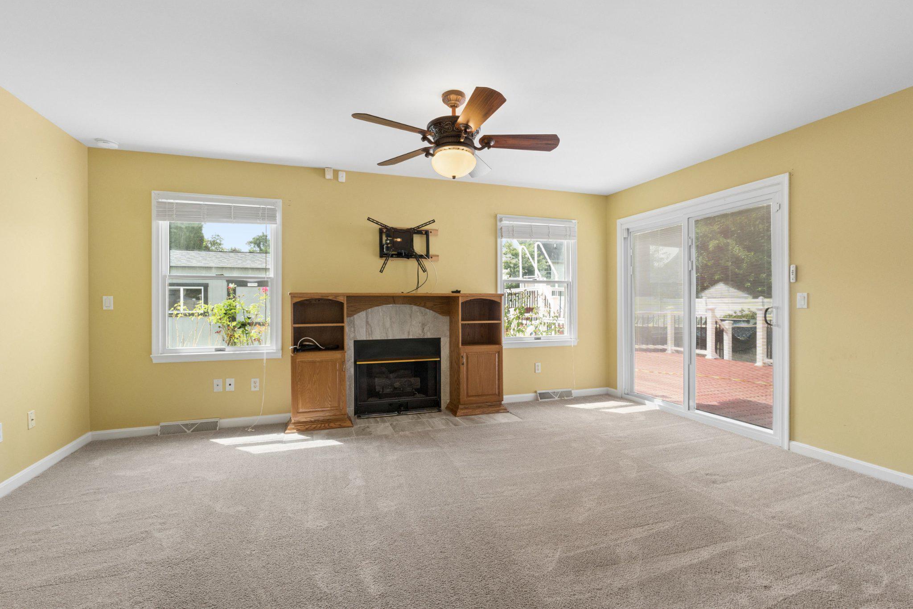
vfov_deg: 72.0
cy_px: 304
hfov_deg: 95.0
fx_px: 418
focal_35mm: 16
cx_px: 456
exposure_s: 1/60
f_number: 8
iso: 400
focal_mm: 11
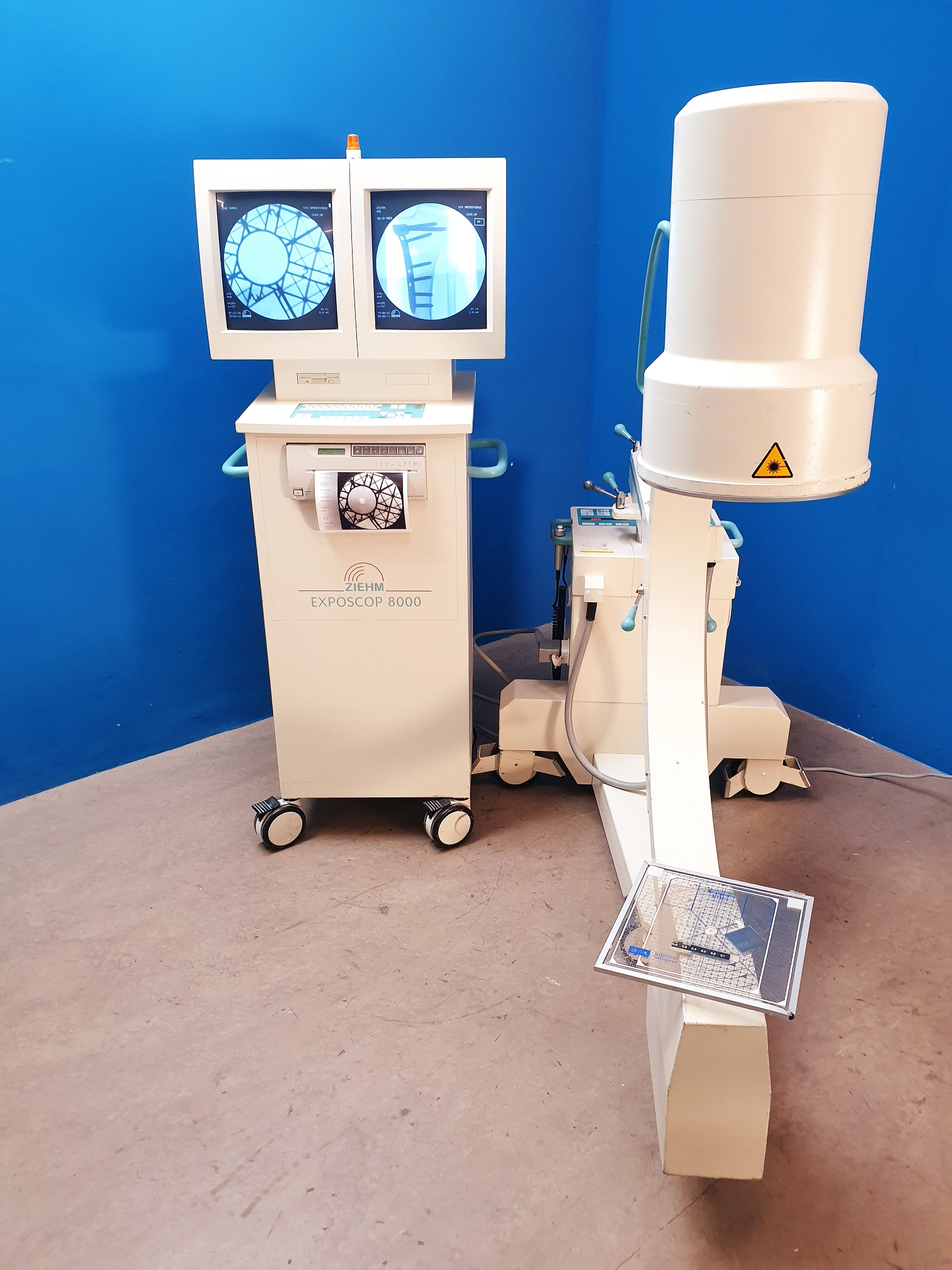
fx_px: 953
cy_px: 635
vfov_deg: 67.3
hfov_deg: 53.1
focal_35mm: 26
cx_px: 476
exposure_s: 1/50
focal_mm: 4.3
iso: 160
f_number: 2.4
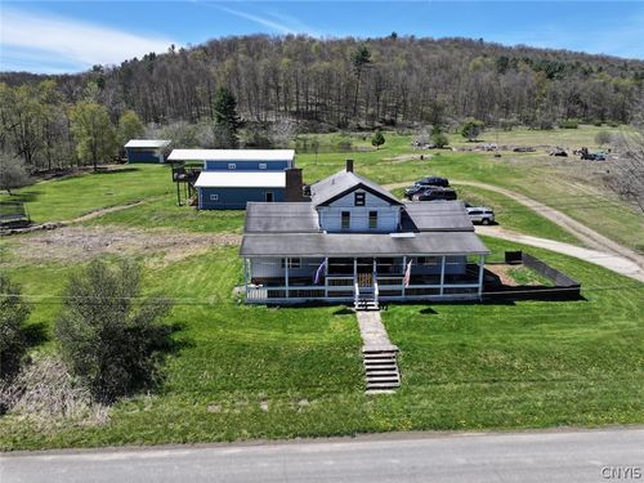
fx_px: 446
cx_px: 322
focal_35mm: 24
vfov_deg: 56.8
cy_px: 242
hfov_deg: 71.6
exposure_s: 1/1600
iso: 110
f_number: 2.8
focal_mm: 12.29
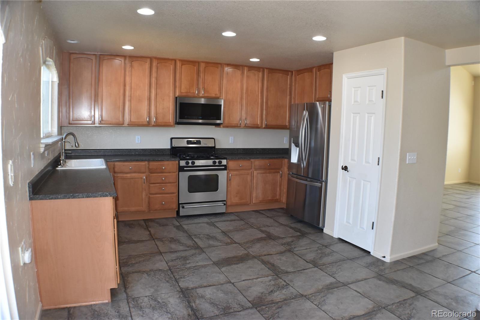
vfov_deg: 40.0
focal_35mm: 33
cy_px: 160
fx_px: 440
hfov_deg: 57.2
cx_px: 240
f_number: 5
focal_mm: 22
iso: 800
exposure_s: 1/100
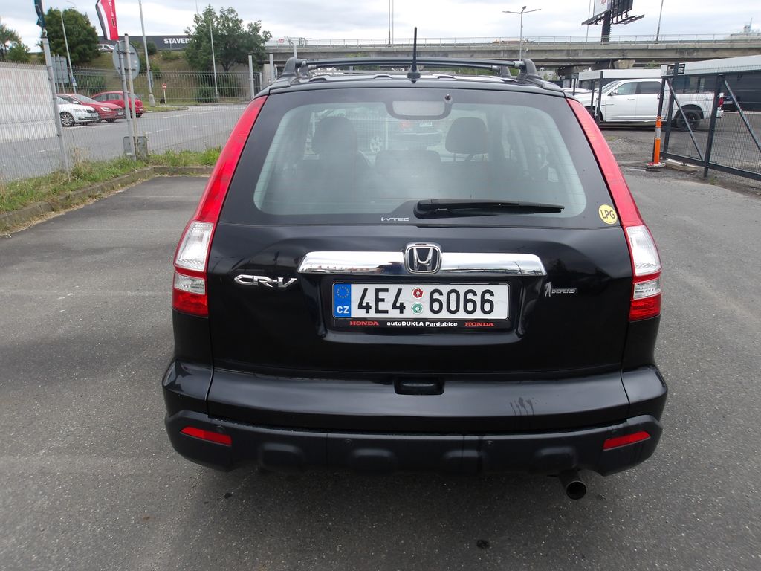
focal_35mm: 27
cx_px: 380
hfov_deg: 65.3
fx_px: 594
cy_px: 286
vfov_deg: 51.4
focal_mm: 4.9
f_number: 3
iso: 100
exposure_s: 1/456
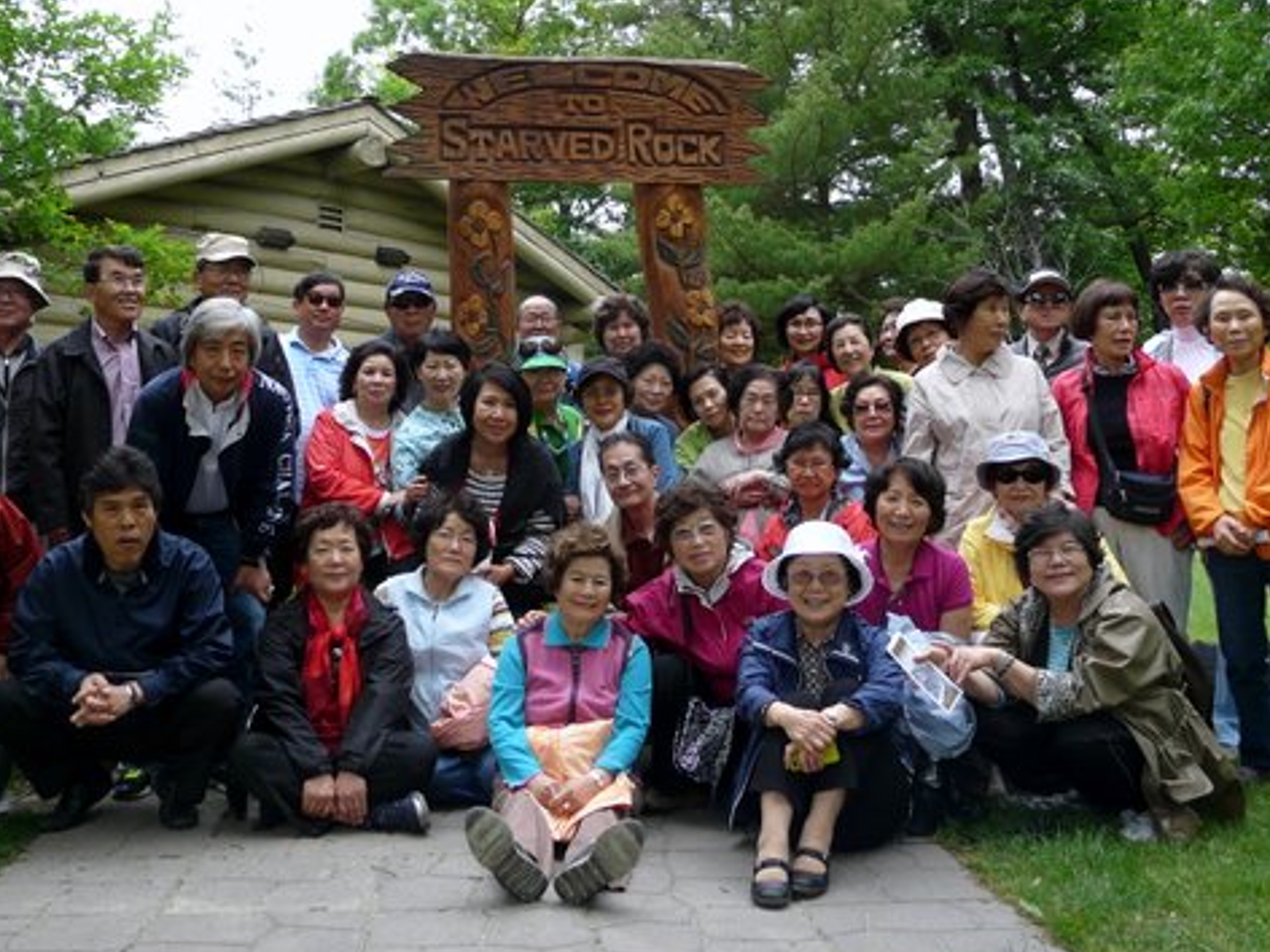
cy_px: 336
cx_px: 568
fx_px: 1394
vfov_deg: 37.4
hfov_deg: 48.9
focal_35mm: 38
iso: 125
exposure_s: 1/125
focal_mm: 4.6
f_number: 2.8
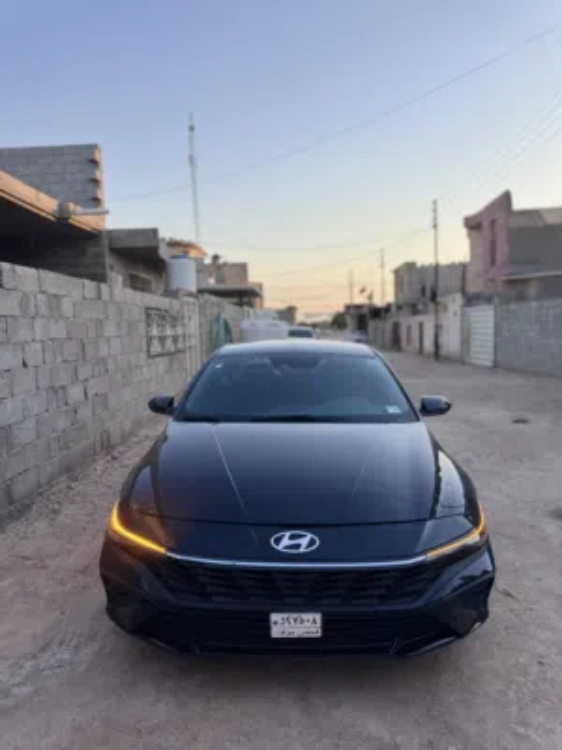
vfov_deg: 71.6
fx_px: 520
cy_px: 375
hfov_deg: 56.8
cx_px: 281
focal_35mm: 24
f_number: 1.78
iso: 80
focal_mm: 6.76
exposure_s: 1/1285
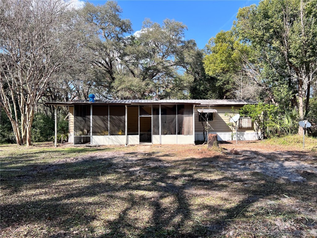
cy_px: 119
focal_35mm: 26
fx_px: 238
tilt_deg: +2.2
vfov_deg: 53.1
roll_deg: +0.3
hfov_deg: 67.3
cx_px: 158
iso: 50
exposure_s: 1/1621
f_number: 1.5
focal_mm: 5.7
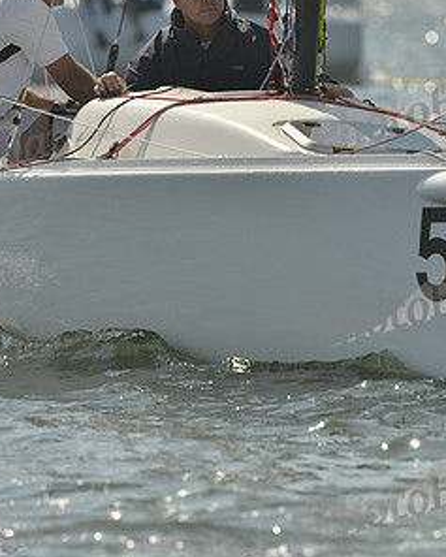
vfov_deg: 2.8
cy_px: 231
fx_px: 11527
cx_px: 215
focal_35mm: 699
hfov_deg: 2.2
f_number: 8
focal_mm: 380
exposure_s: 1/1600
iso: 280
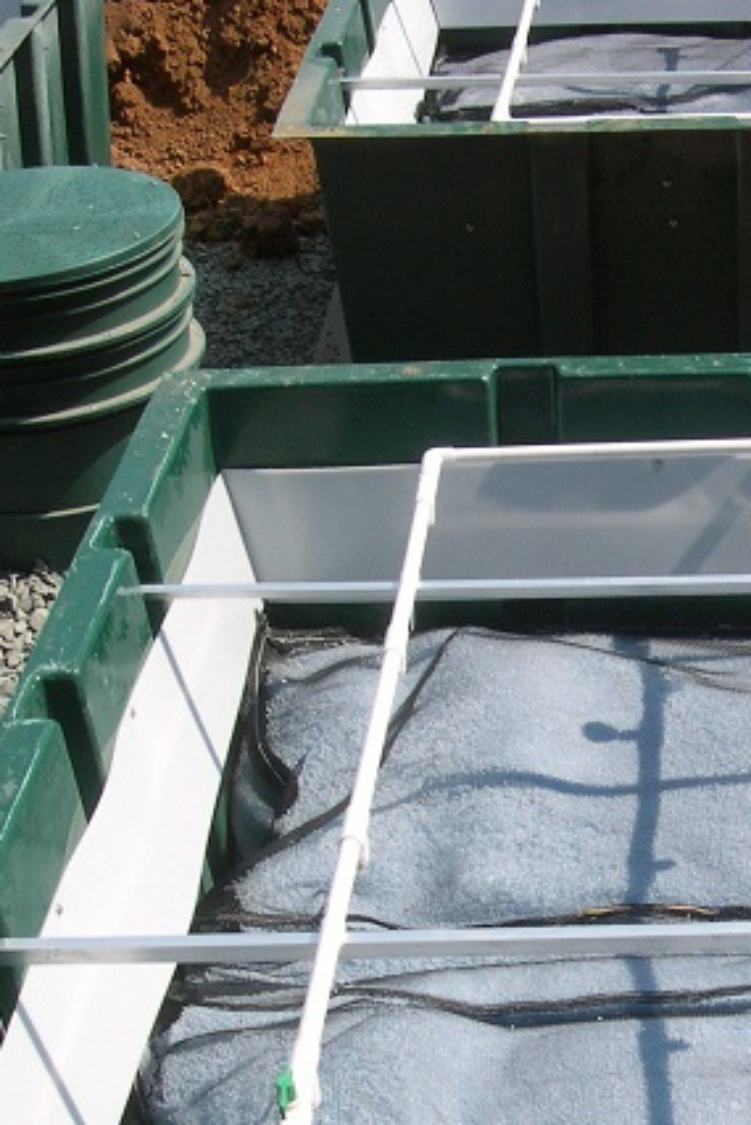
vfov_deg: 27.1
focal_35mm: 74
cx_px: 740
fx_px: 2314
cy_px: 777
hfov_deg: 18.0
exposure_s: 1/198
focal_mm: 8
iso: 100
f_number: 7.6
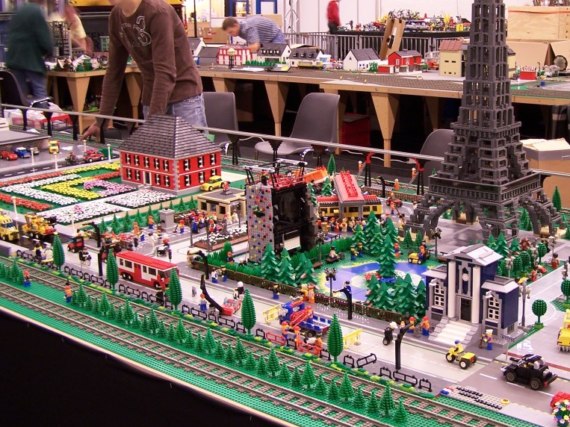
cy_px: 192
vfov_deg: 28.5
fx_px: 840
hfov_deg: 37.1
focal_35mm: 51
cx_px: 381
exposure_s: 1/2
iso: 80
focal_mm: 6.3
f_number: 2.8
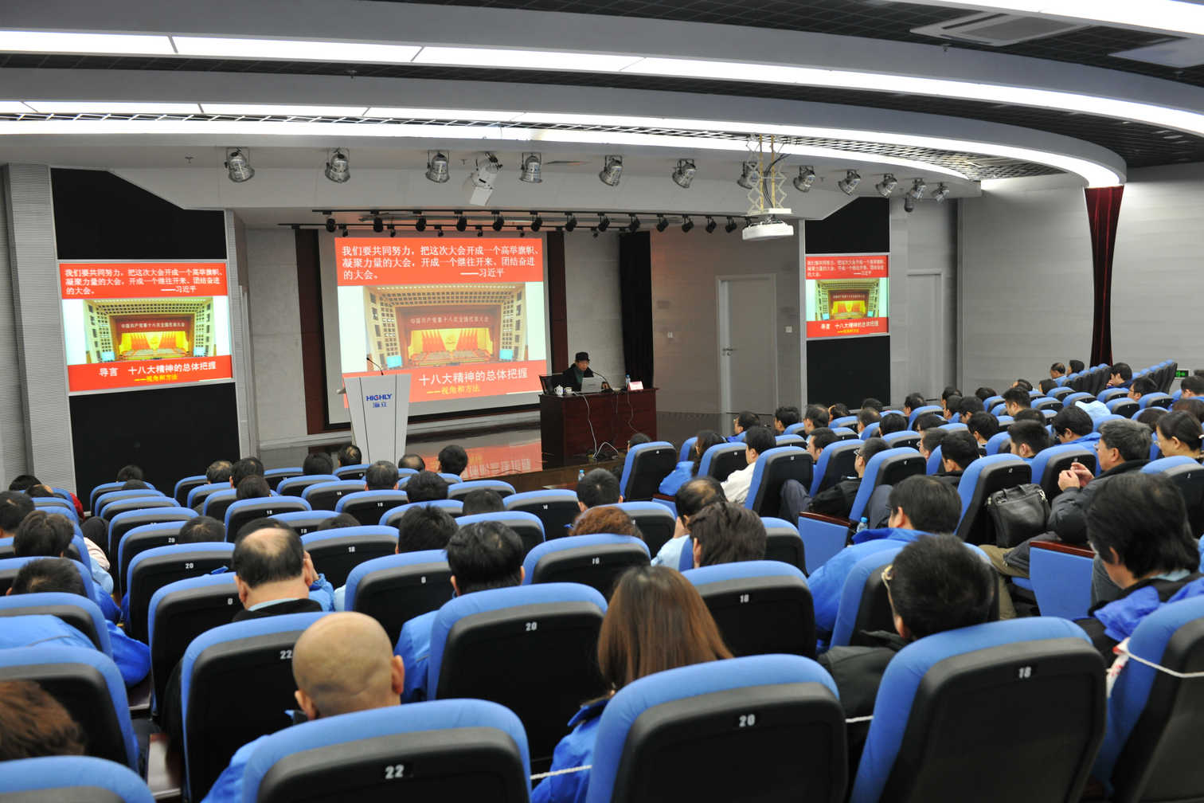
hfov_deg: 55.8
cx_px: 602
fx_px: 1137
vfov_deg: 38.9
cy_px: 402
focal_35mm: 34
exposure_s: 1/25
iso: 1000
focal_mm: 34
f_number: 5.6
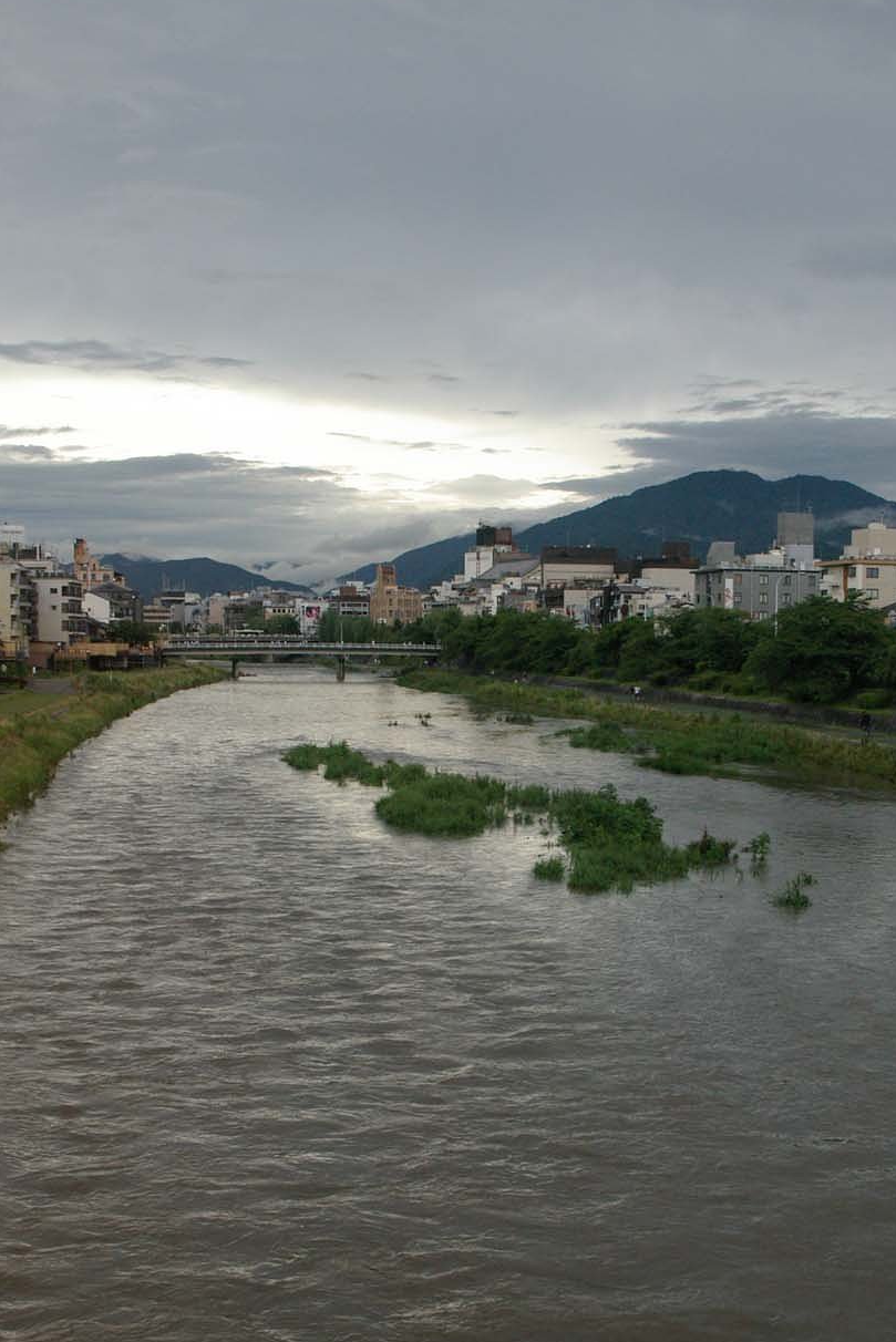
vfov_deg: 38.0
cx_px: 517
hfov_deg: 26.0
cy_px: 816
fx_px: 1940
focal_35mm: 52
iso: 800
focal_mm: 28
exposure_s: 1/500
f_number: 8
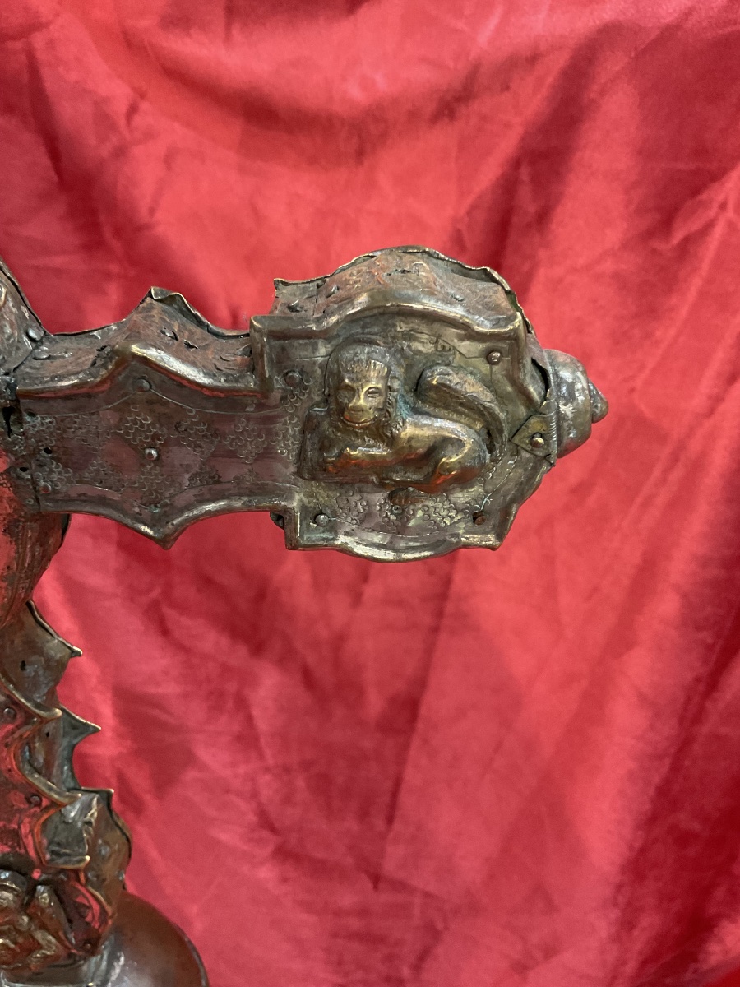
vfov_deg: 61.7
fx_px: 827
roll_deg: -1.5
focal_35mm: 29
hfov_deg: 48.2
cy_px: 494
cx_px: 370
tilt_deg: -25.5
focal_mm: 3
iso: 200
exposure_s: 1/33
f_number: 1.8
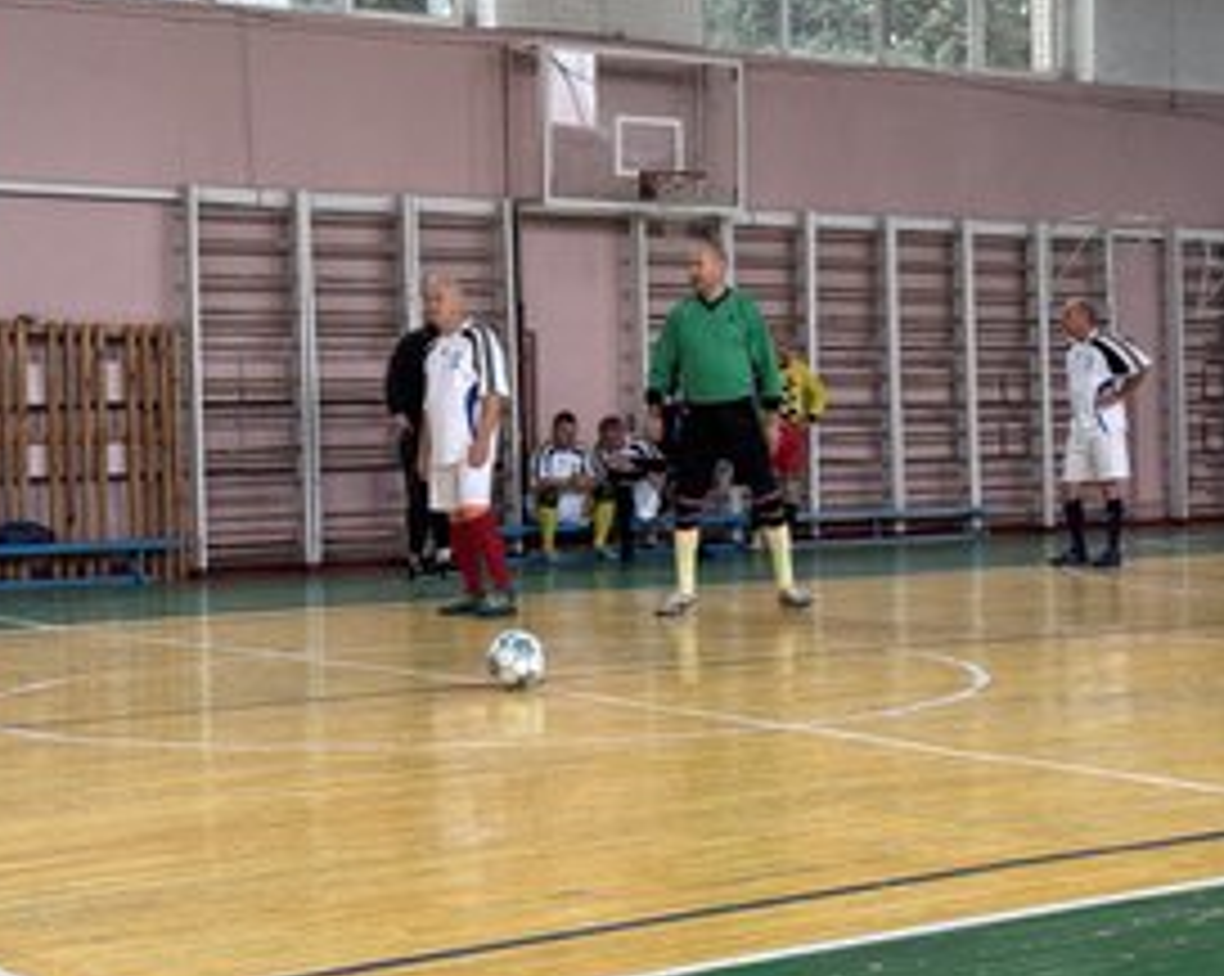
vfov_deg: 22.1
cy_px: 472
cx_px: 774
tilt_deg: -0.1
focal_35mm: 69
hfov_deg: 27.4
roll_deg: +1.1
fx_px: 2497
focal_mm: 6.76
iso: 200
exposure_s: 1/60
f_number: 1.78
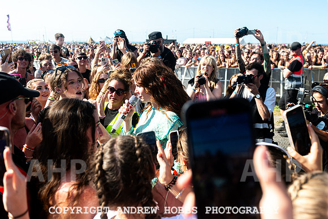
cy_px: 96
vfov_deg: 41.8
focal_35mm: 31
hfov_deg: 59.5
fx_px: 286
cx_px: 184
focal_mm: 28
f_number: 4
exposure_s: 1/5000
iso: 400
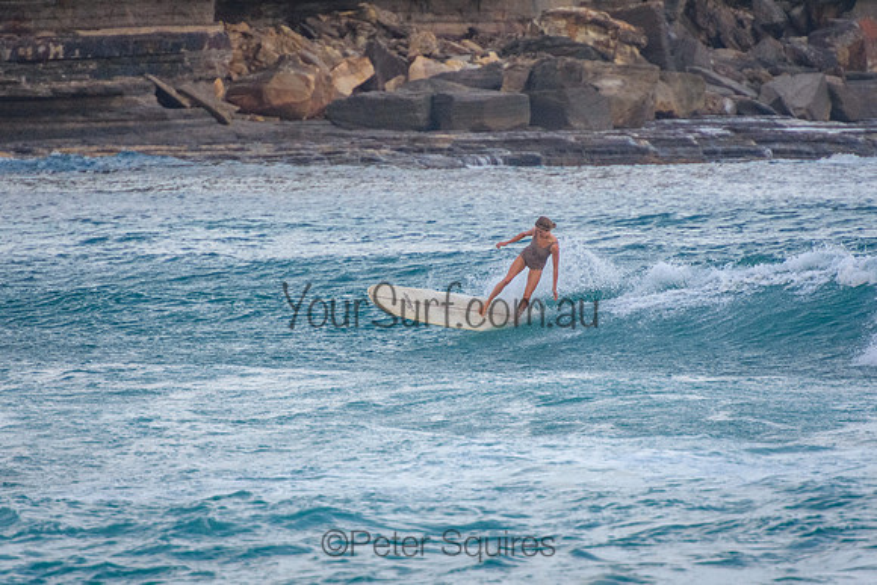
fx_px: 14980
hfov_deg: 3.4
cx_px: 438
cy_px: 292
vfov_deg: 2.2
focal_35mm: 615
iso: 1400
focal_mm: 400
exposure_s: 1/1600
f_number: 5.6
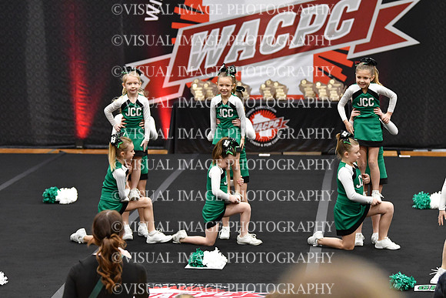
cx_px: 223
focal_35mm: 142
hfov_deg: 14.4
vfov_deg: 9.7
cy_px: 149
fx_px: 1760
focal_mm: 95
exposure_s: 1/800
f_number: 2.8
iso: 5000
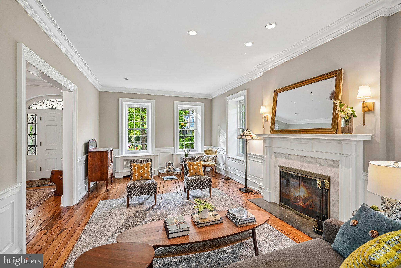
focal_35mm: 16
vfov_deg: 73.7
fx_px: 178
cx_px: 200
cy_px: 134
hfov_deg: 96.7
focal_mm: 16
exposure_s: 1/25
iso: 800
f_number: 8
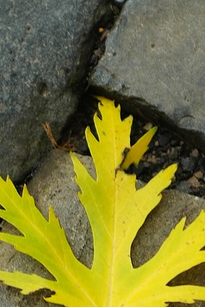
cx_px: 128
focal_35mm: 238
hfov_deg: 5.8
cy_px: 295
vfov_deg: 8.6
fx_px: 2031
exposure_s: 1/80
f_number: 3.5
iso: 100
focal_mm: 70
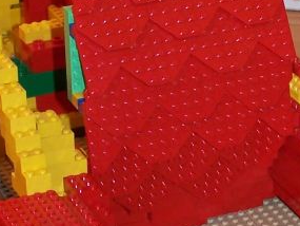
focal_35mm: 201
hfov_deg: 9.8
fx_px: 1743
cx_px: 204
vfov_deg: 7.4
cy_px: 88
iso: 80
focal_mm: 9.3
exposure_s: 1/2
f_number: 3.1
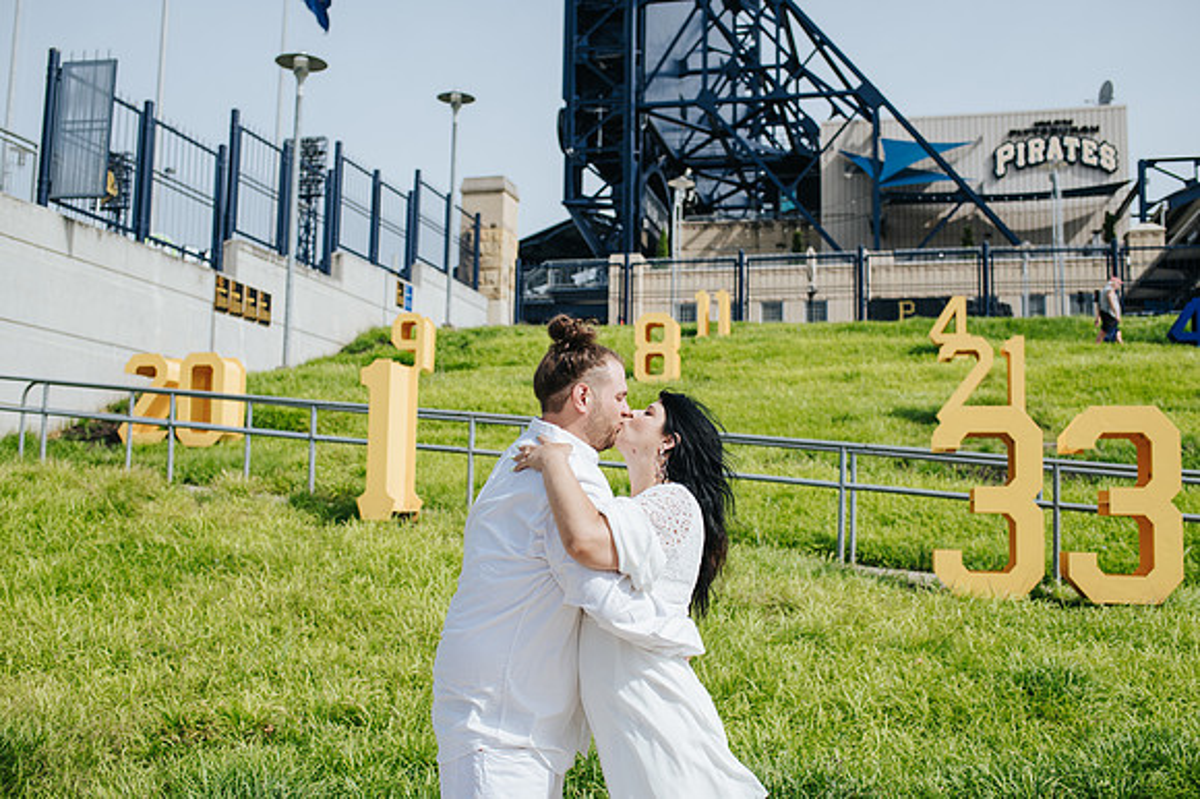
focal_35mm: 36
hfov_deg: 53.1
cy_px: 400
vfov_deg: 36.8
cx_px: 600
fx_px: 1201
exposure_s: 1/1250
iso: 100
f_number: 3.5
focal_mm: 35
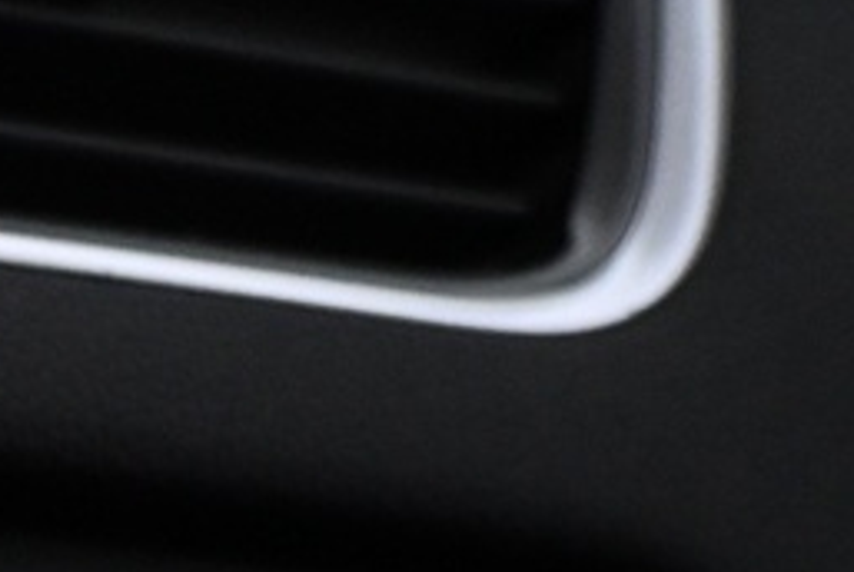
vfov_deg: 8.0
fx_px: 3586
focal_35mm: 151
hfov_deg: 10.8
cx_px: -1399
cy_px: 1610
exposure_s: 1/125
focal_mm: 16
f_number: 3.5
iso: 2000
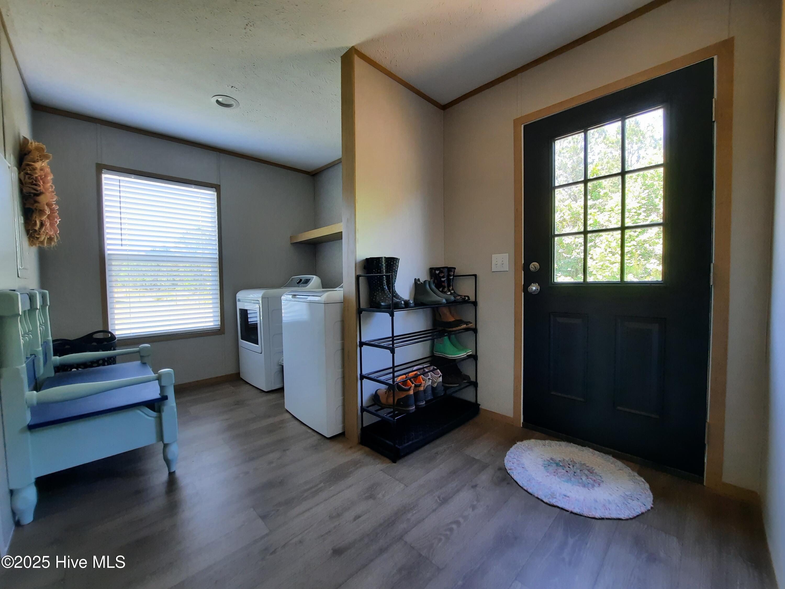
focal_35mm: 13
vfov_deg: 89.9
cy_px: 294
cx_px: 392
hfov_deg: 106.2
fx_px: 295
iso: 125
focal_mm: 1.74
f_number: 2.2
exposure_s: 1/40
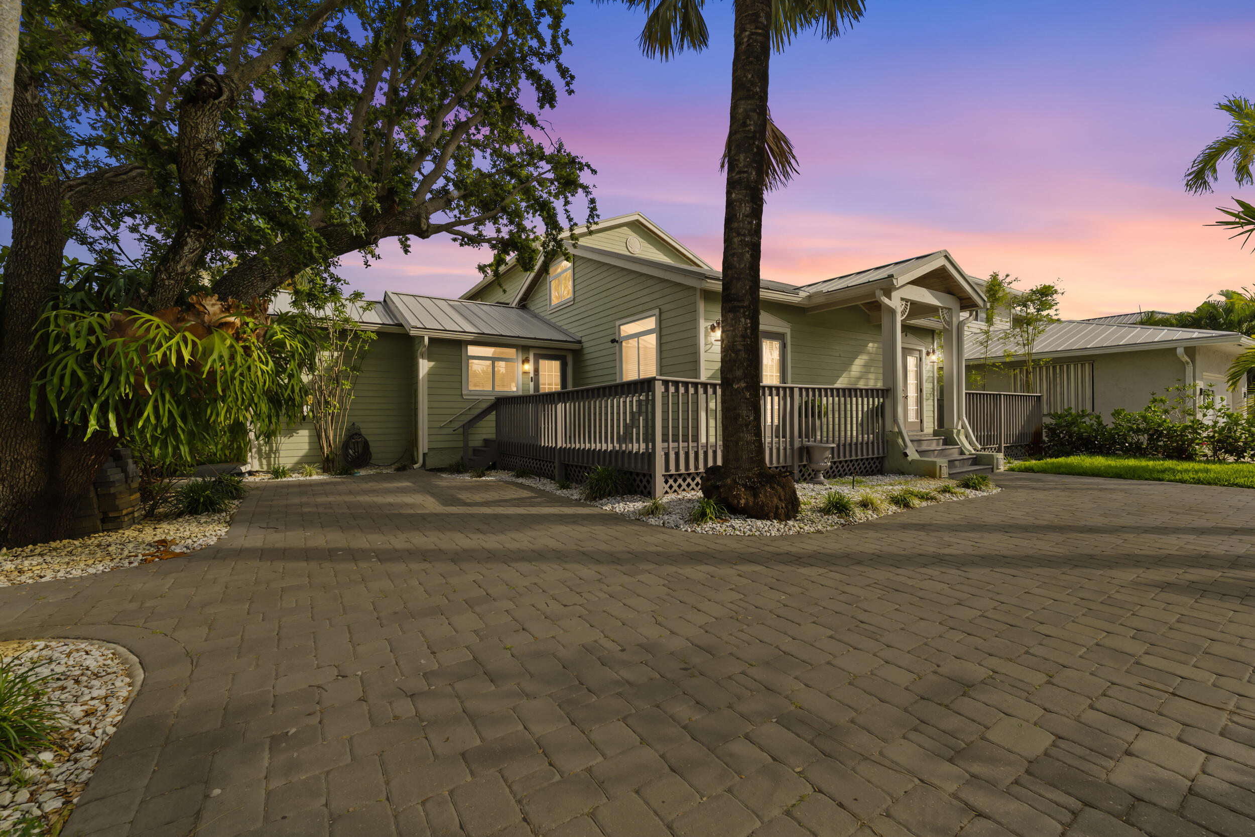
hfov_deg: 104.3
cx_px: 628
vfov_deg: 81.2
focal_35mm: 14
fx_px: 488
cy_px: 418
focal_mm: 14
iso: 250
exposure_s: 1/100
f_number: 9
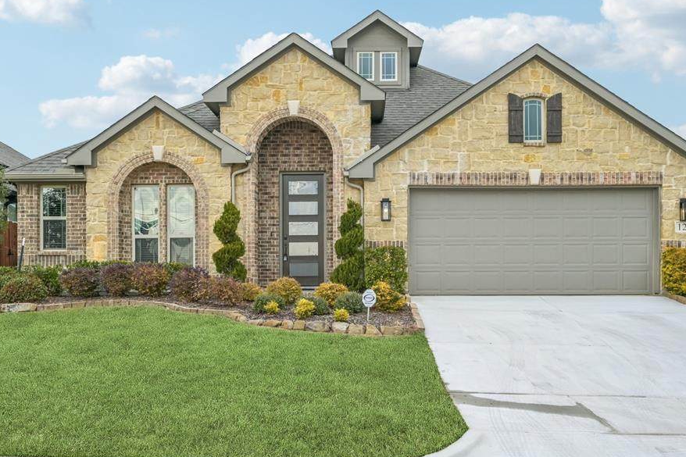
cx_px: 350
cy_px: 206
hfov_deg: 54.4
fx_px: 667
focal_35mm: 35
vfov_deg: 37.8
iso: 400
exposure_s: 1/640
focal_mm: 30
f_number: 8
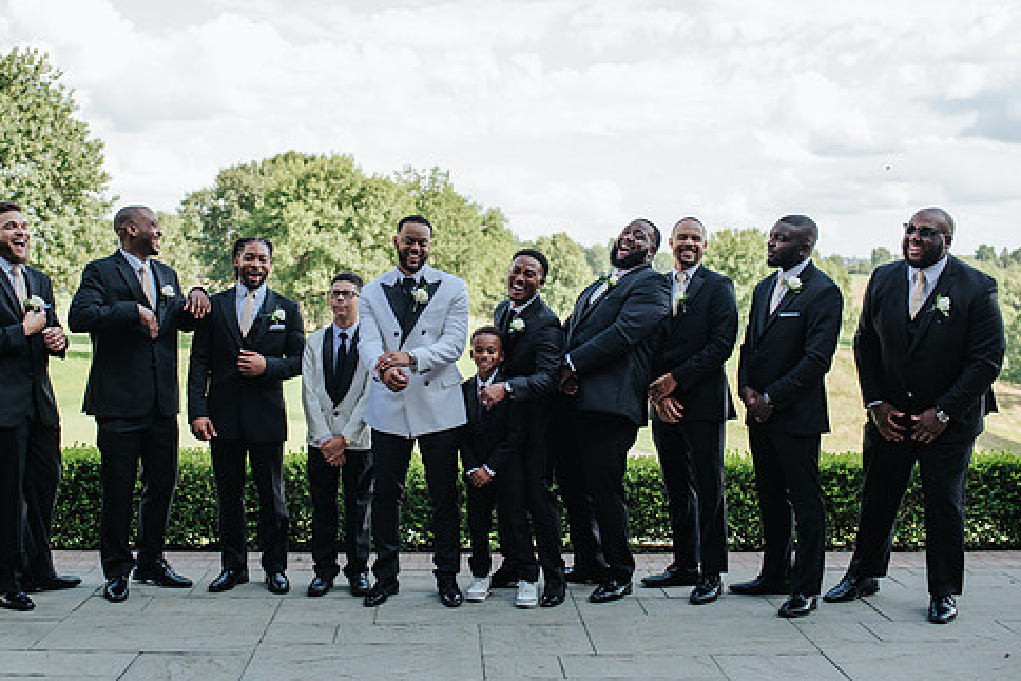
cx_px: 440
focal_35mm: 44
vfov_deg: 30.5
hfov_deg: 44.4
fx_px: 1248
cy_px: 298
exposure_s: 1/320
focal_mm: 35
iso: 100
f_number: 2.8
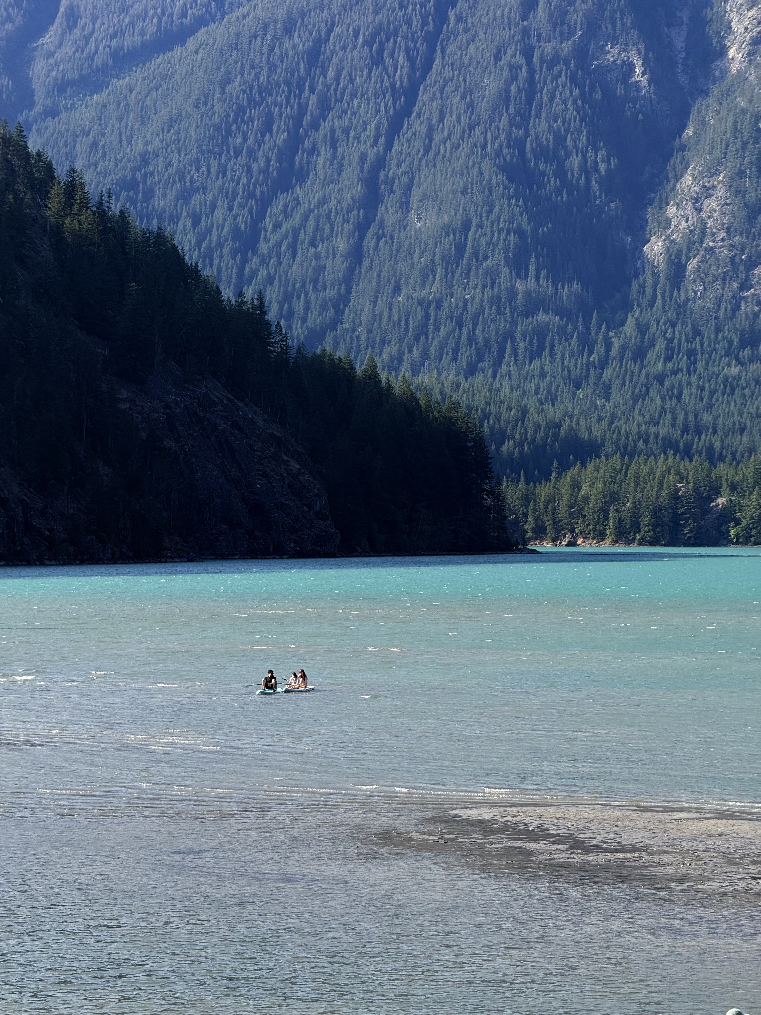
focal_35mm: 120
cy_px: 508
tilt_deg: +0.6
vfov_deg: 16.4
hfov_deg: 12.3
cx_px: 380
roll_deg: -0.1
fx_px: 3517
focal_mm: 15.66
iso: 50
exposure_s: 1/751
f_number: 2.8
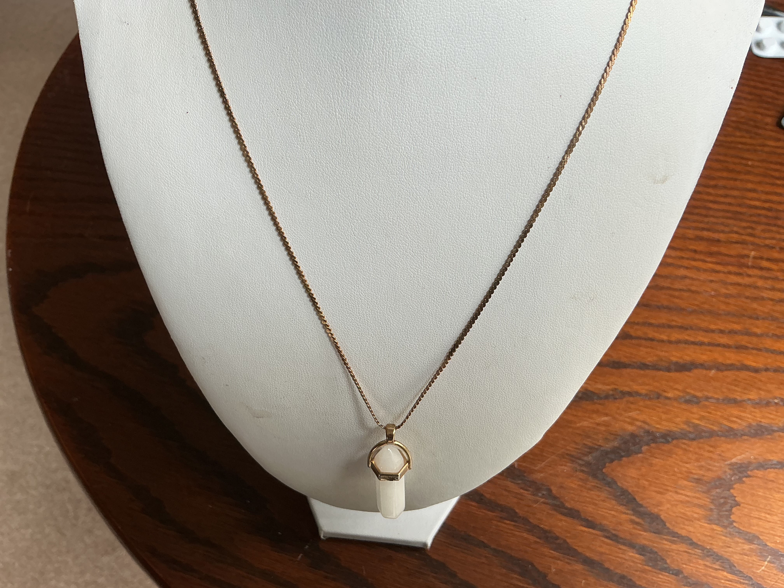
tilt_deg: -56.5
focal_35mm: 29
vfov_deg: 48.2
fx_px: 657
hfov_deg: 61.7
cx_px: 392
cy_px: 294
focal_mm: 3
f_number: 1.8
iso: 16
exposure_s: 1/100
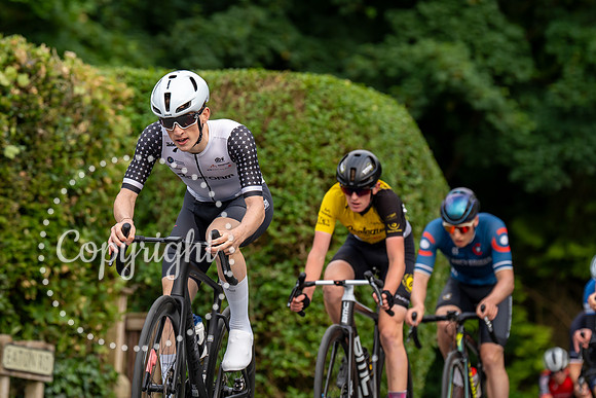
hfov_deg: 9.0
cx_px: 213
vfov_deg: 6.0
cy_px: 142
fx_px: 3793
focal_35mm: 229
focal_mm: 178
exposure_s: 1/800
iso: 400
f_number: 4
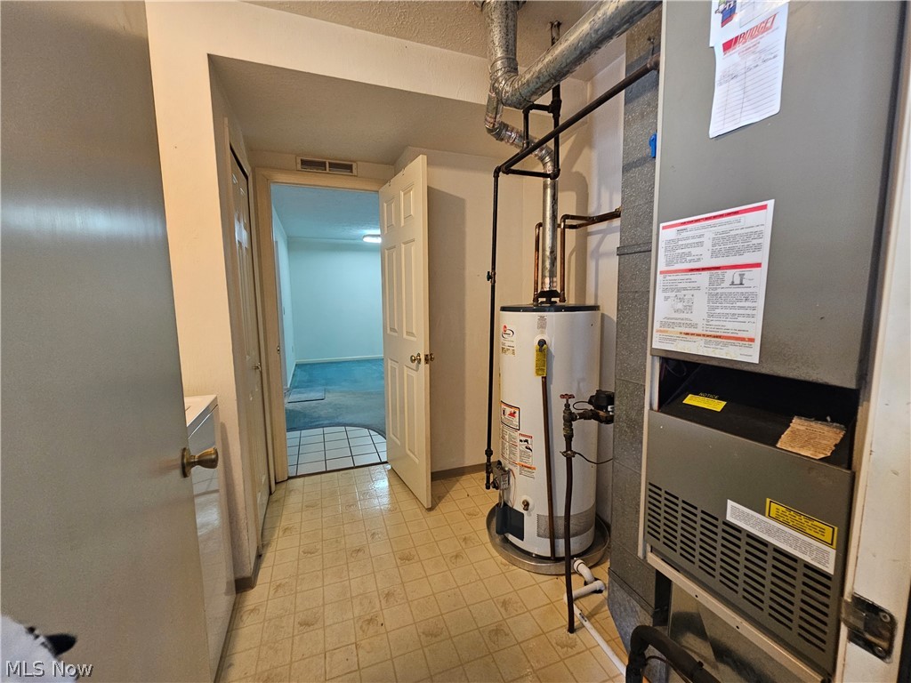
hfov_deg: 106.2
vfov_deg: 89.9
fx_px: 342
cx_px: 456
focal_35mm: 13
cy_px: 342
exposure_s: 1/40
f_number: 2.2
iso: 320
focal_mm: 2.2
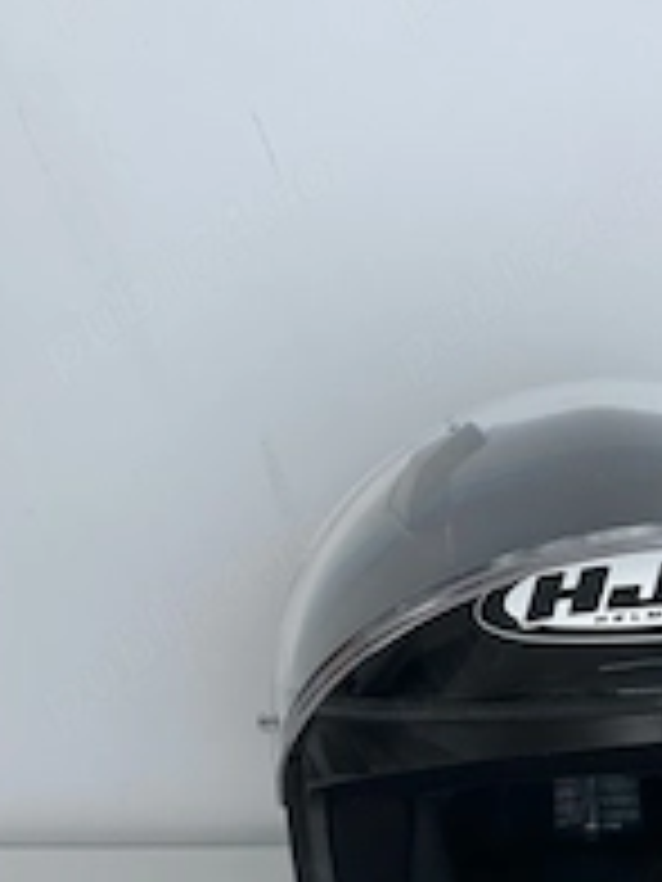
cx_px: 626
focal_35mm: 49
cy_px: 670
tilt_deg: -24.8
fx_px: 1249
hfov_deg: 28.3
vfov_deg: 37.9
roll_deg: +0.0
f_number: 1.78
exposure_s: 1/60
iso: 400
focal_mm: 6.86
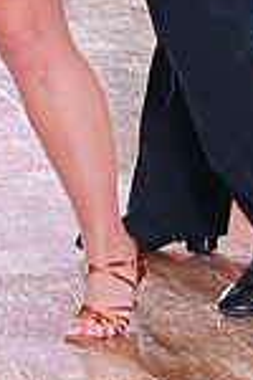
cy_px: -228
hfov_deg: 4.9
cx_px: 11
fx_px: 2930
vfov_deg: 7.3
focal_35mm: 278
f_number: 5.6
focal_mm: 72
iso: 5000
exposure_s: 1/320
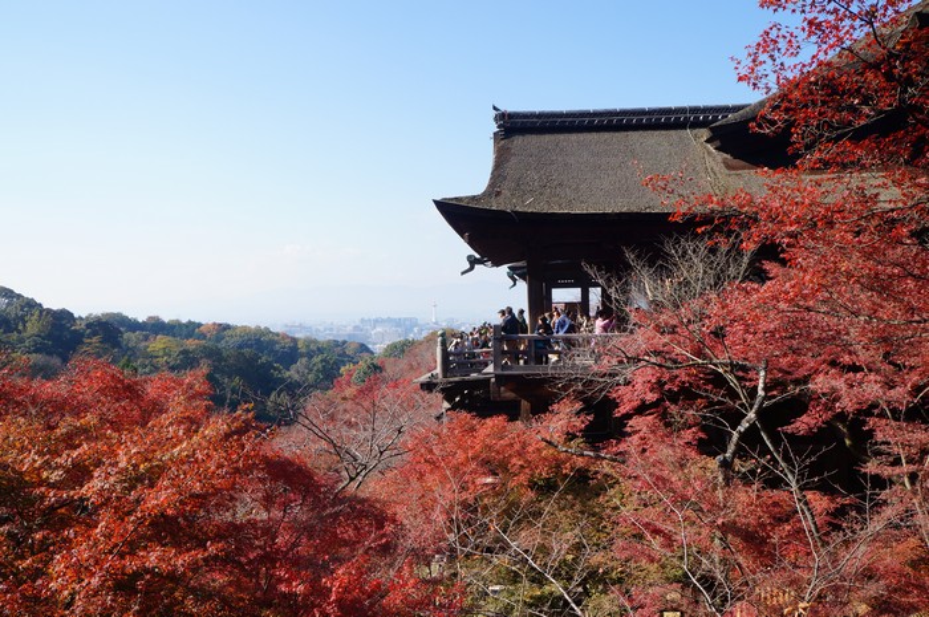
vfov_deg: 45.6
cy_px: 308
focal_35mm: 28
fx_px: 735
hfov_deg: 64.6
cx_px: 464
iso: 200
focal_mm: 19
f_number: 13
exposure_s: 1/160
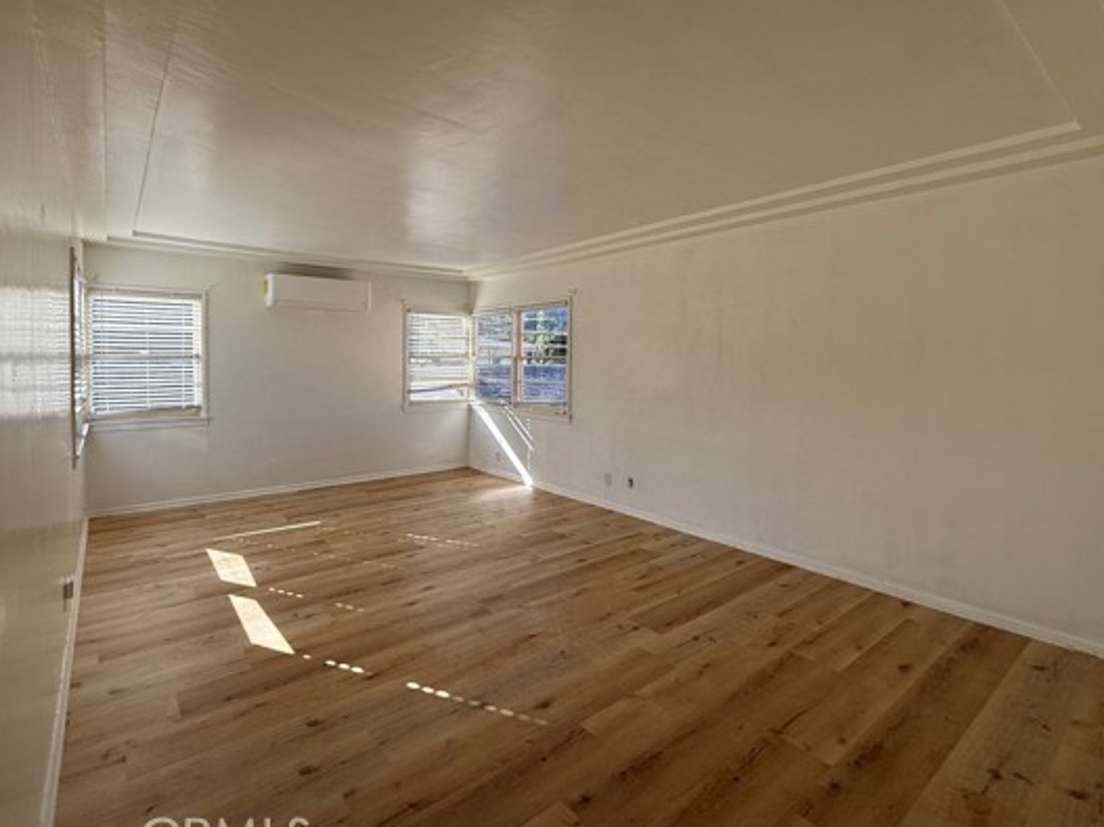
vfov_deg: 74.4
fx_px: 542
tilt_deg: -0.5
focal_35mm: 17
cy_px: 364
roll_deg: -0.6
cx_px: 499
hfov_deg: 90.8
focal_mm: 2.22
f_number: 2.2
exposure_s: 1/405
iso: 50
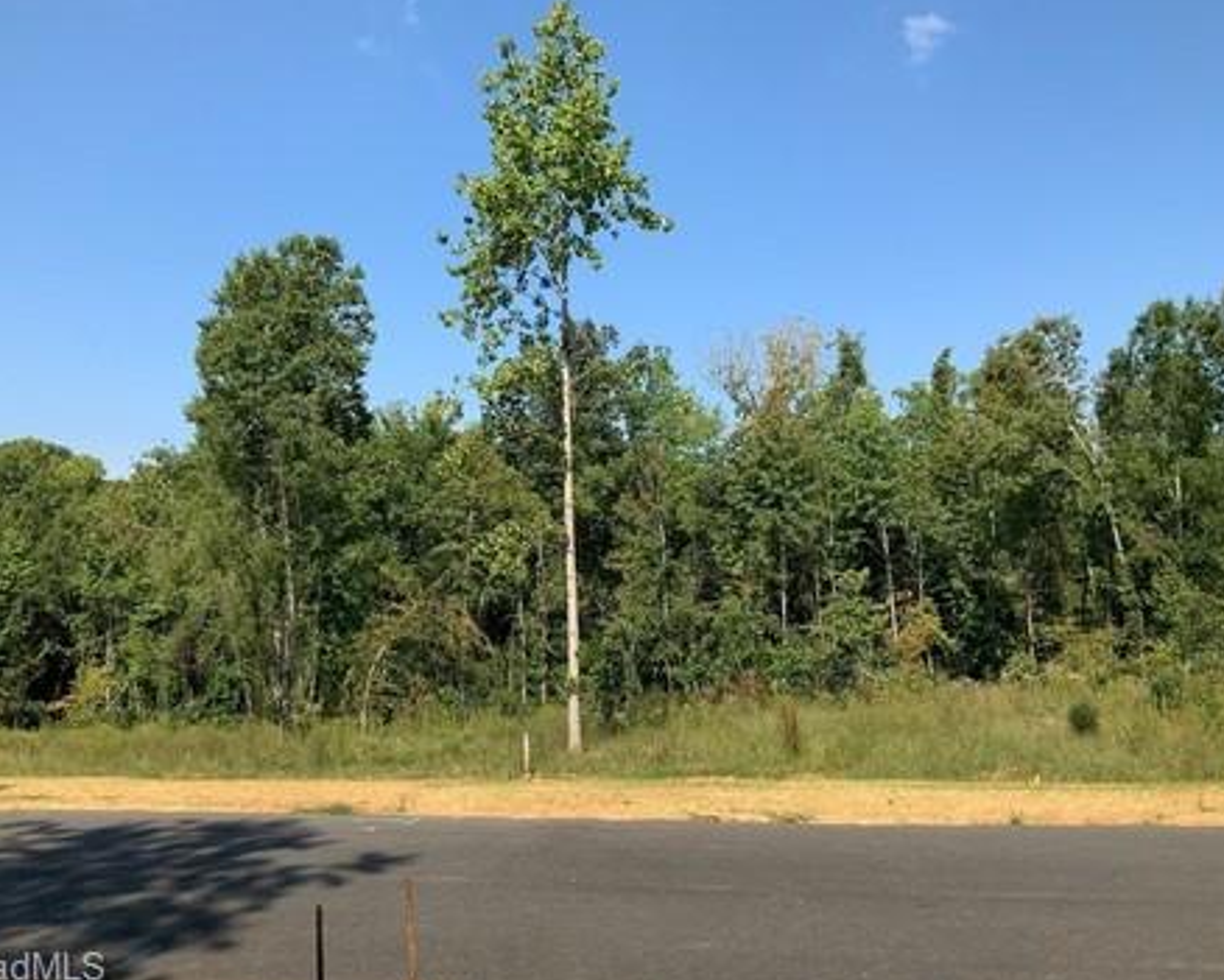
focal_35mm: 31
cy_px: 491
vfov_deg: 47.2
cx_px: 576
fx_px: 1124
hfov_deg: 57.1
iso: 16
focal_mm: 3
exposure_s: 1/1412
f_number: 1.8
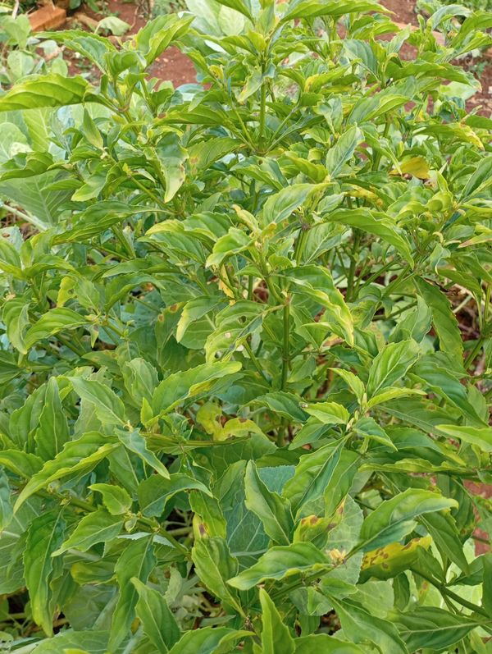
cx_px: 246
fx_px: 529
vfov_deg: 63.4
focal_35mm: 28
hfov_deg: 49.9
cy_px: 327
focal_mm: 4.27
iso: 127
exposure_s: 1/33.3
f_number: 1.8
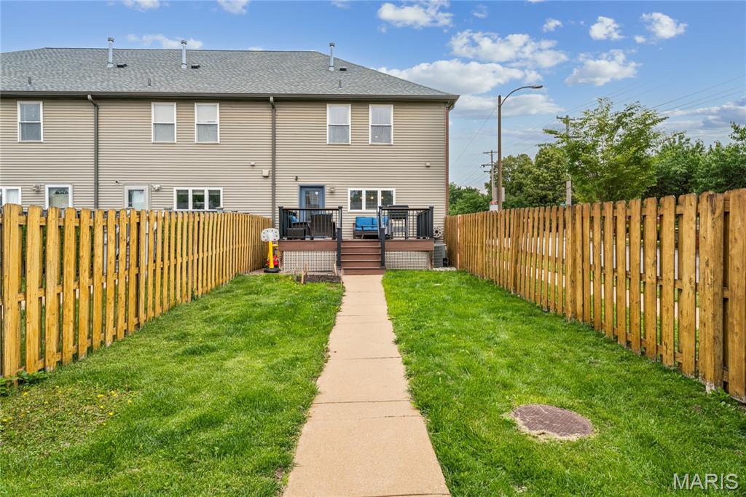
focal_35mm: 19
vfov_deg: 64.0
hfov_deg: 86.3
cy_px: 248
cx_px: 373
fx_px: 398
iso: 100
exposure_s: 1/13
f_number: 22
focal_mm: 19.2
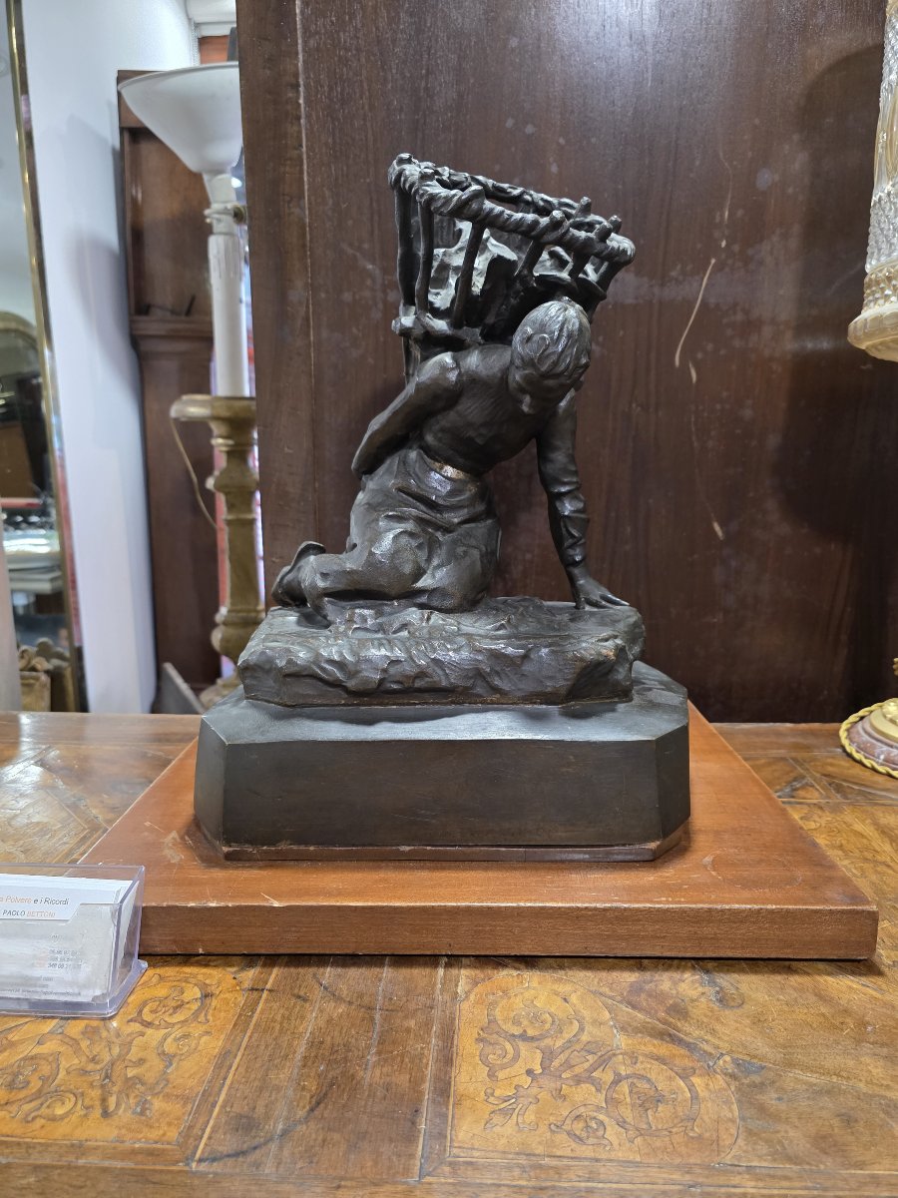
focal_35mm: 23
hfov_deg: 58.9
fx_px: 796
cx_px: 449
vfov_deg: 73.9
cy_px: 599
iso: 500
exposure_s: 1/100
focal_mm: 6.3
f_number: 1.7
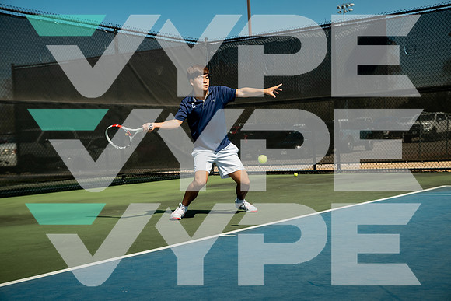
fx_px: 752
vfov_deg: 22.6
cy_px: 150
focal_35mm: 60
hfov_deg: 33.4
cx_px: 226
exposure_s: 1/800
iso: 400
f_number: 4.5
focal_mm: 60
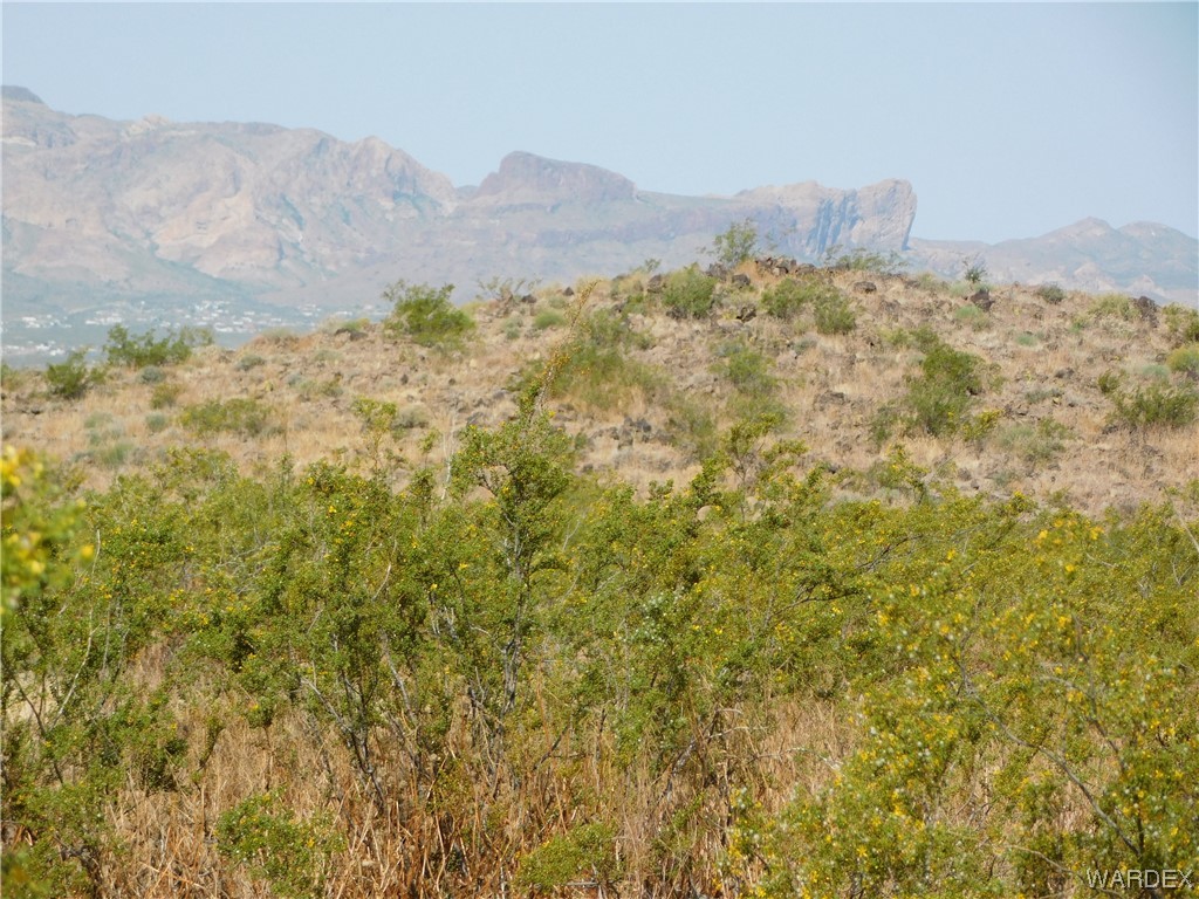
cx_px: 600
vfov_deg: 6.4
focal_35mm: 232
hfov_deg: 8.5
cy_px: 450
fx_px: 8036
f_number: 5.6
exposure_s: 1/640
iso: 125
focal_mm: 41.3
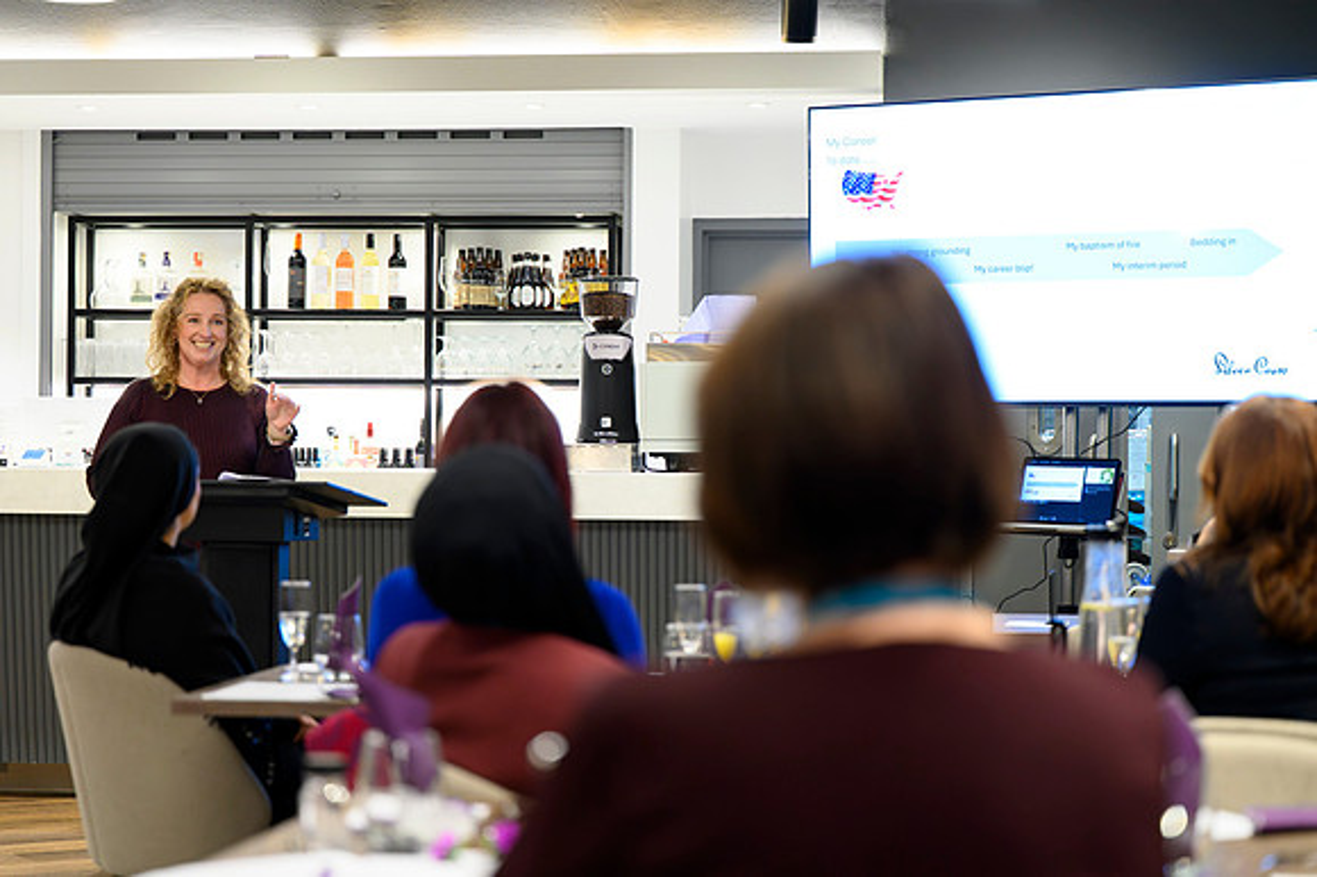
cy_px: 438
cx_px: 658
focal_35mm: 78
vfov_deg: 17.5
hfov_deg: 26.1
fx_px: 2843
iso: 3200
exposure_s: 1/200
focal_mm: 75
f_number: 2.8
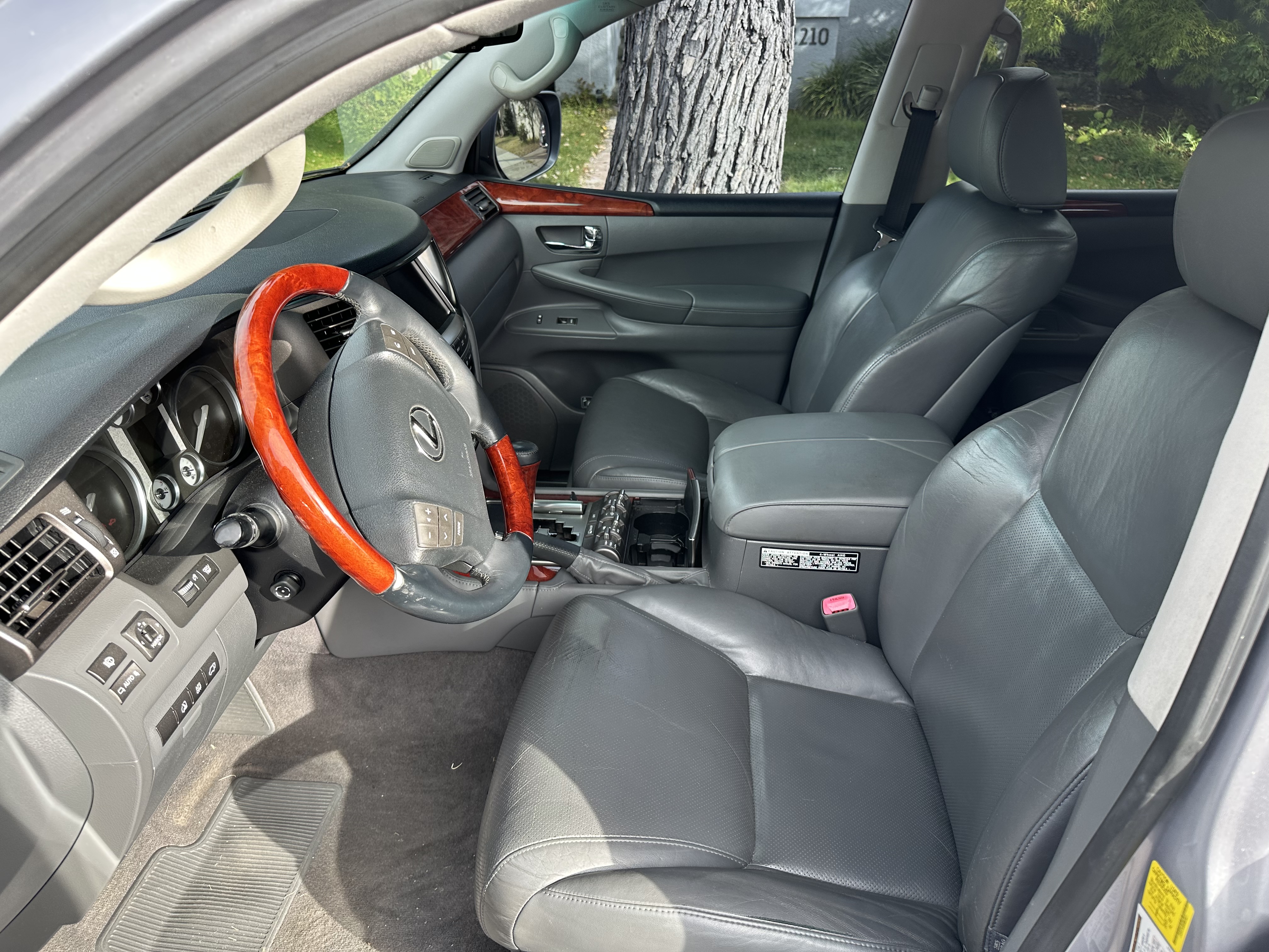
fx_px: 880
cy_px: 476
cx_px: 634
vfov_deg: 56.8
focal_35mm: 24
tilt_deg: -30.0
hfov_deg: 71.6
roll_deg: +0.5
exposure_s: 1/253
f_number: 1.78
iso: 80
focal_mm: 6.86
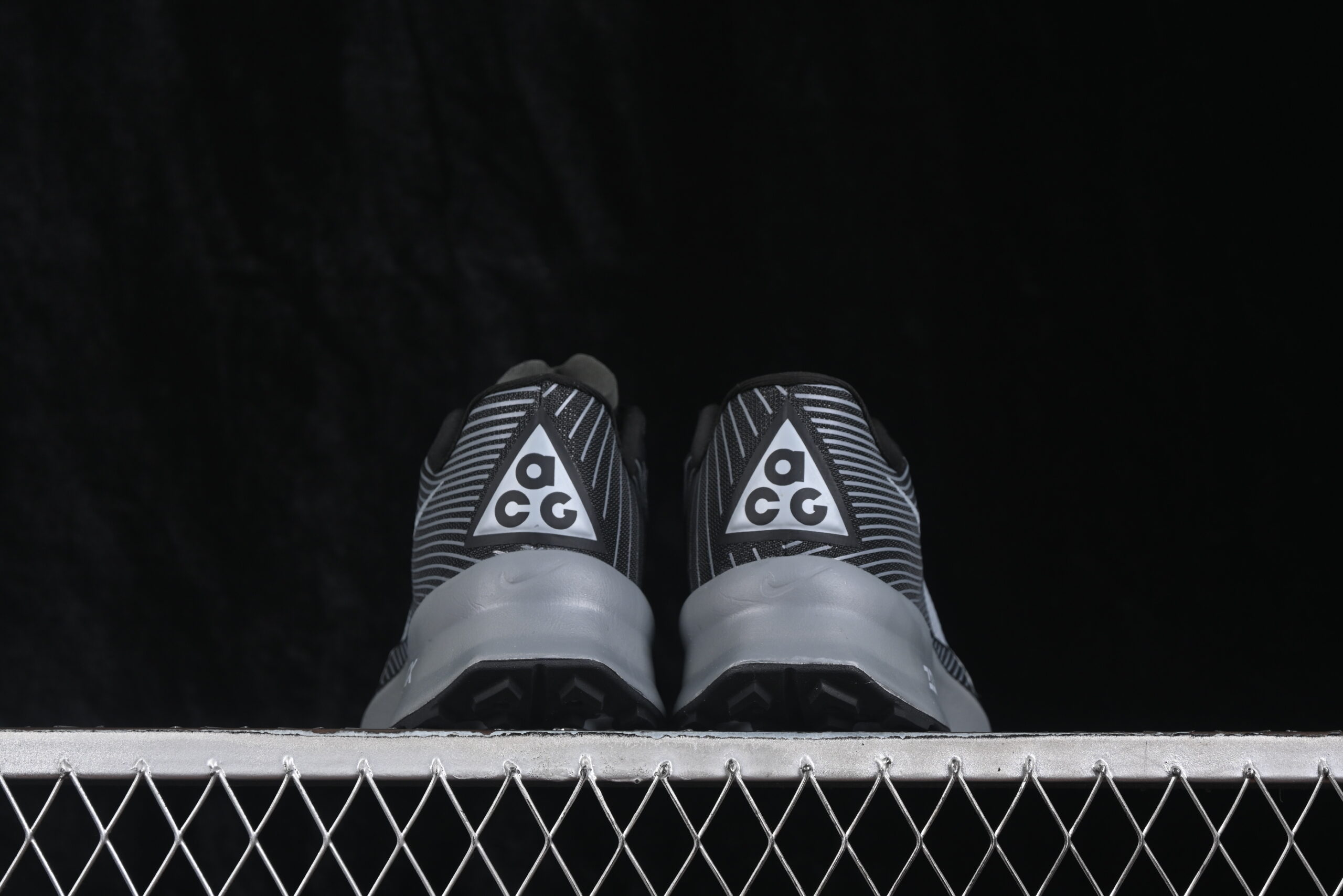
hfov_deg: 27.0
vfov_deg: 18.2
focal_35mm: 75
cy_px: 448
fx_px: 2798
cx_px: 672
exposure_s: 1/60
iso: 160
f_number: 6.3
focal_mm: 50
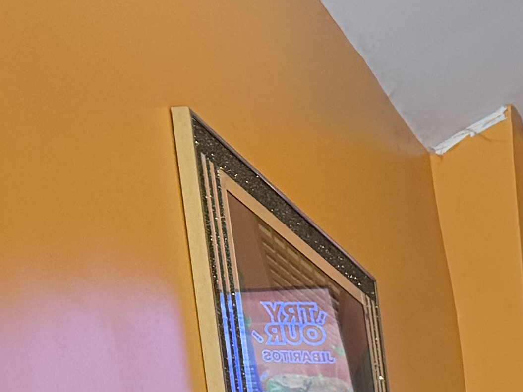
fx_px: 1964
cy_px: 981
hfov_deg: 11.9
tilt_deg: -5.5
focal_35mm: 130
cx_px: 1313
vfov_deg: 9.8
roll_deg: +3.3
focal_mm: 6.76
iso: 200
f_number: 1.78
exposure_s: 1/60
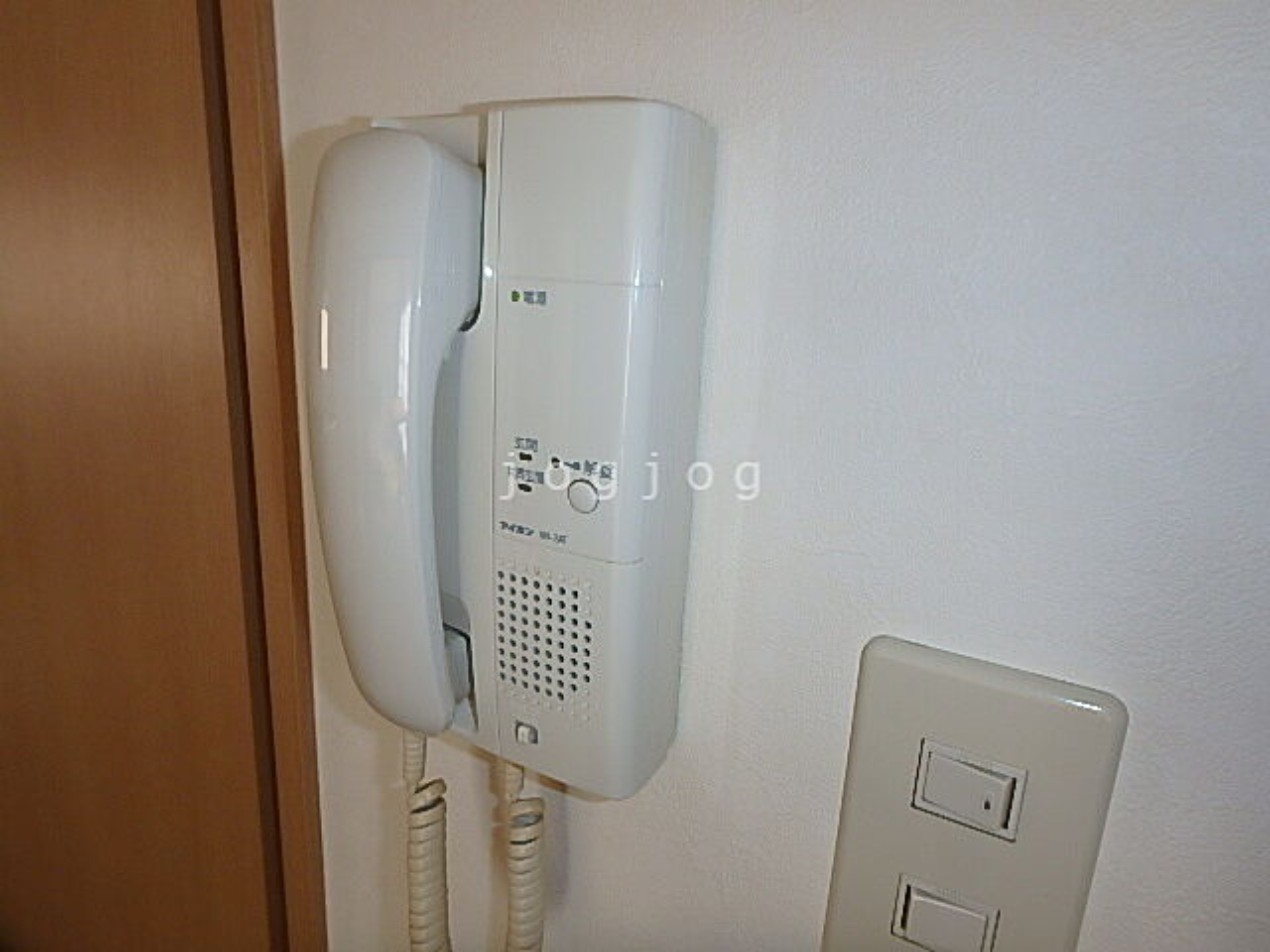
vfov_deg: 63.4
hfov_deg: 79.0
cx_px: 635
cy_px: 476
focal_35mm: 21
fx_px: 770
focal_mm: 3.7
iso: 125
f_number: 3.5
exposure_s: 1/50
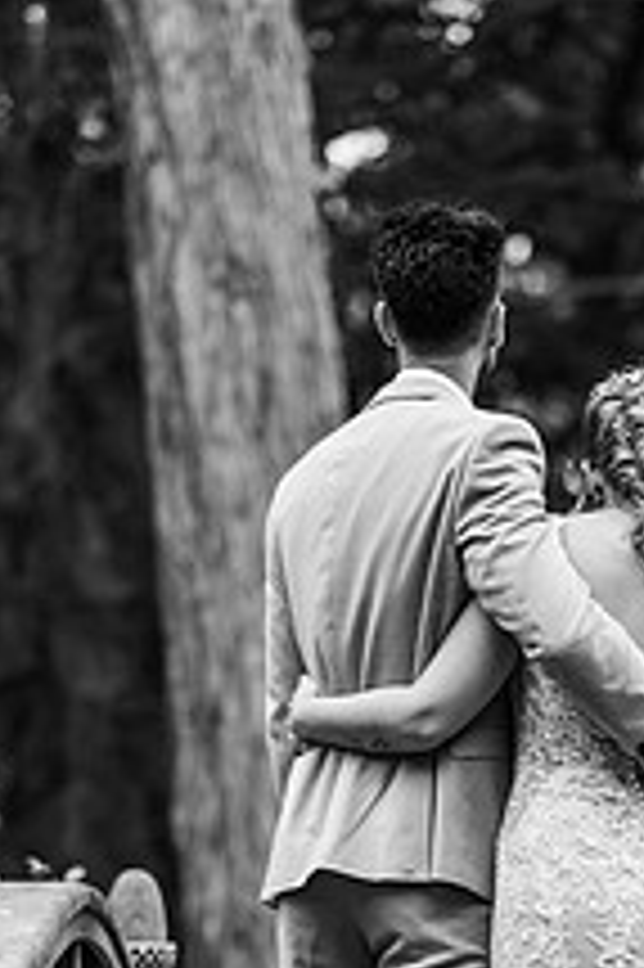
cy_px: 891
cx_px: 507
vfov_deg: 11.5
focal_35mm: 178
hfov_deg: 7.7
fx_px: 4784
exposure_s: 1/800
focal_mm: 85
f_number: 2.2
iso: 100
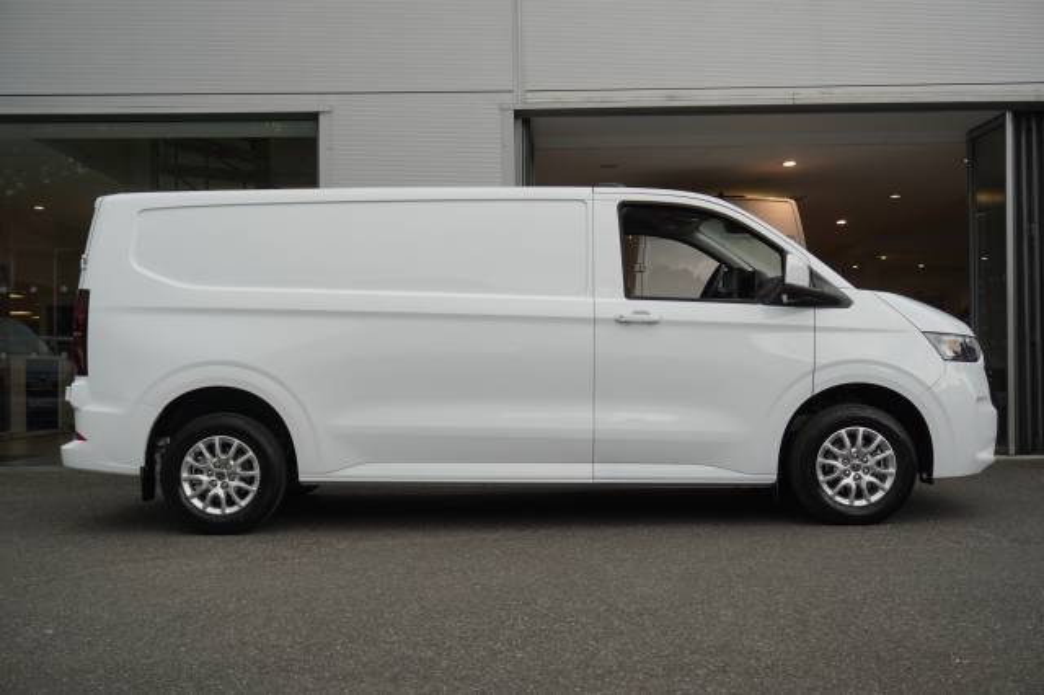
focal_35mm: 40
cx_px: 522
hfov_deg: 47.9
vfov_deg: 33.0
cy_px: 348
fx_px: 1174
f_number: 4.5
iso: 125
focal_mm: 27
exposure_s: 1/160
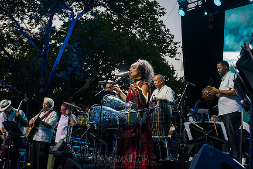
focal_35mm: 70
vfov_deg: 19.5
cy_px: 84
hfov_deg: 28.8
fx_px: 492
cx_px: 126
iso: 4000
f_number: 4
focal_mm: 70
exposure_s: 1/800
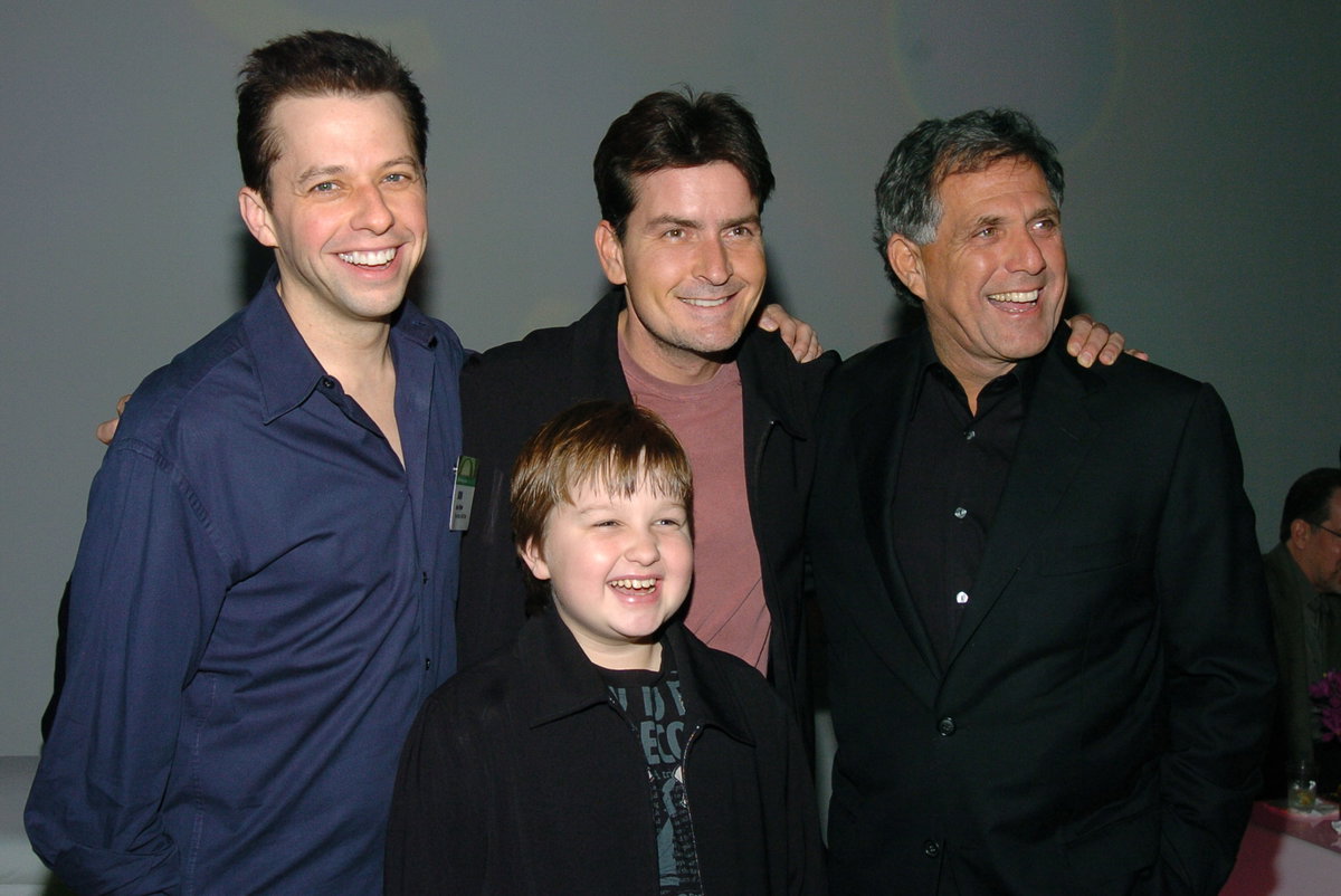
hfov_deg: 49.5
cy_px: 448
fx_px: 1454
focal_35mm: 39
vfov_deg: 34.3
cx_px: 670
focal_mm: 26
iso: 400
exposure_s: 1/80
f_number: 6.3
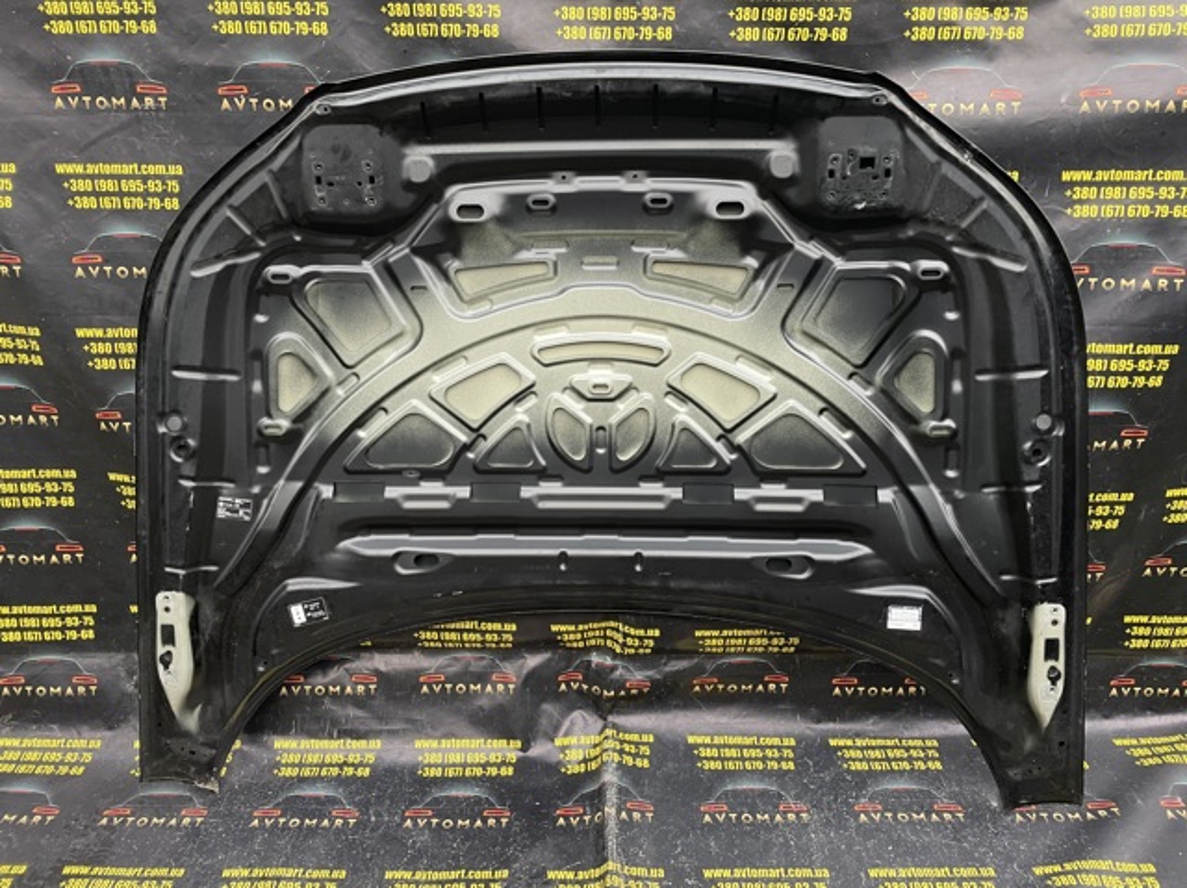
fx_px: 891
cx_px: 594
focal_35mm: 26
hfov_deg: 67.3
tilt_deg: -20.8
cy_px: 444
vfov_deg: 53.0
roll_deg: +1.4
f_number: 1.6
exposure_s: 1/60
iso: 160
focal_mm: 4.2
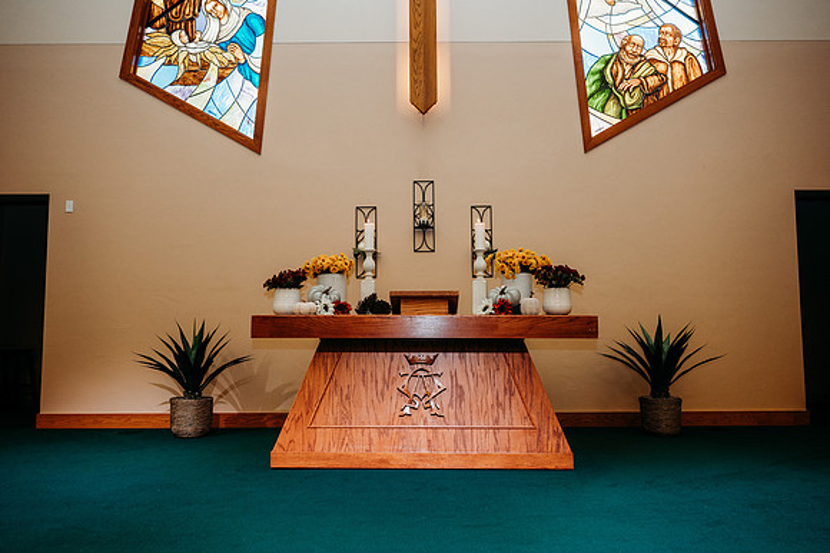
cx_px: 415
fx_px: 645
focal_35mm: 28
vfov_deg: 46.4
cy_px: 276
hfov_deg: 65.5
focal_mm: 28
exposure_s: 1/200
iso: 1600
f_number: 4
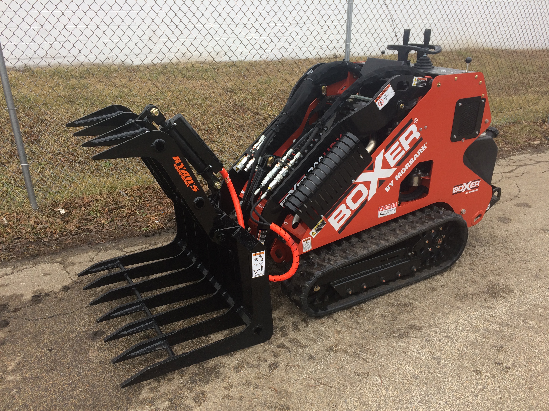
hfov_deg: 61.7
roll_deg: +1.1
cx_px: 274
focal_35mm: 29
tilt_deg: -21.9
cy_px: 206
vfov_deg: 48.2
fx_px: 460
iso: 32
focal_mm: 4.15
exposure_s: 1/146
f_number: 2.2
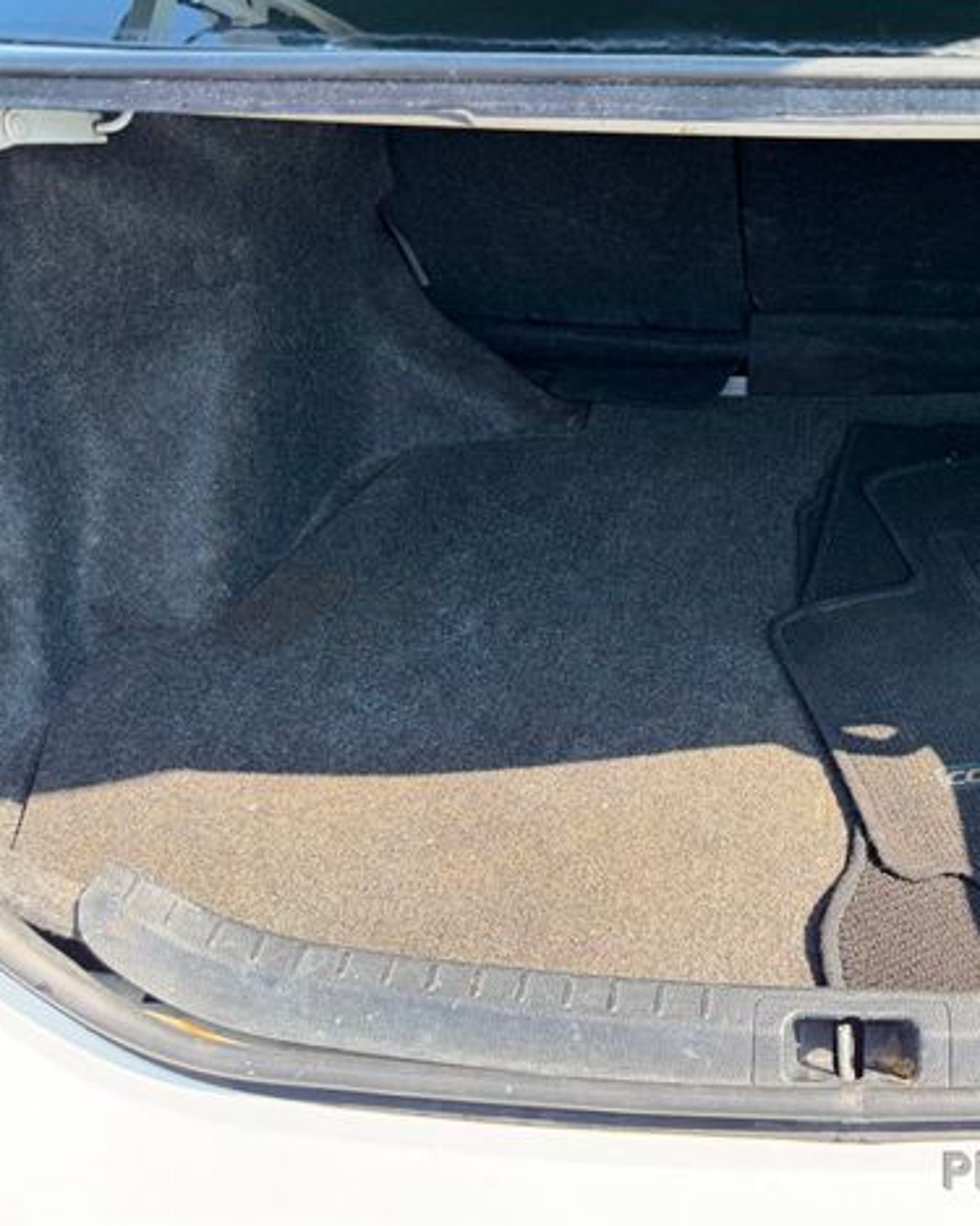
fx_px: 1161
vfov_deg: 55.7
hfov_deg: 43.1
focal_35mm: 32
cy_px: 601
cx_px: 818
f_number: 1.78
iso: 100
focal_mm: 6.76
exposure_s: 1/403
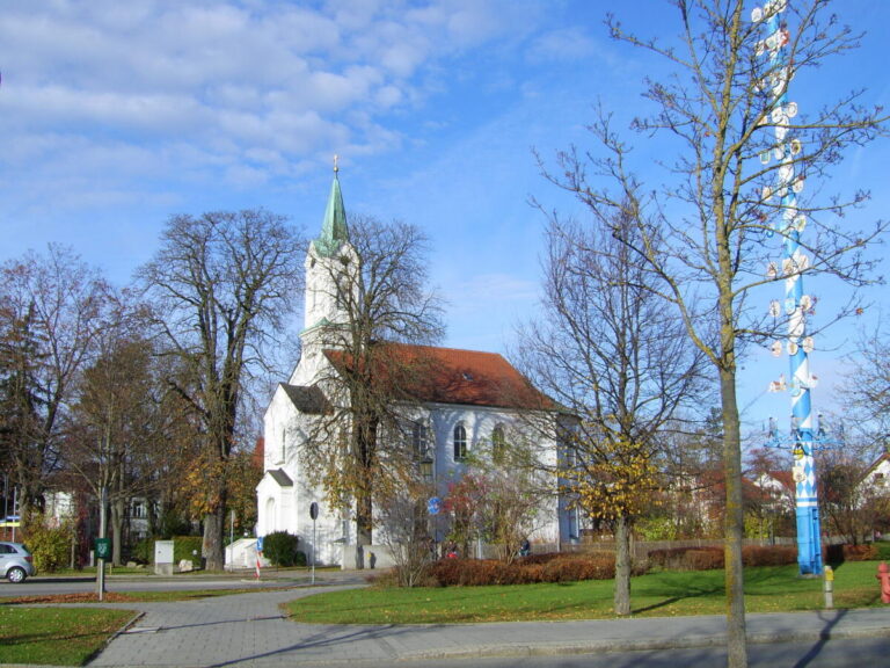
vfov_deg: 37.7
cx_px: 445
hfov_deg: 49.0
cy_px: 334
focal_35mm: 38
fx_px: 977
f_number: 6.4
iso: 50
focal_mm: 7.8
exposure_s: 1/320
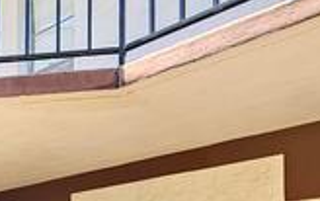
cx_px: -110
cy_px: 285
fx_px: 489
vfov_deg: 20.5
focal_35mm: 56
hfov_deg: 28.6
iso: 50
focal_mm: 2.2
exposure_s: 1/210
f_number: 2.2
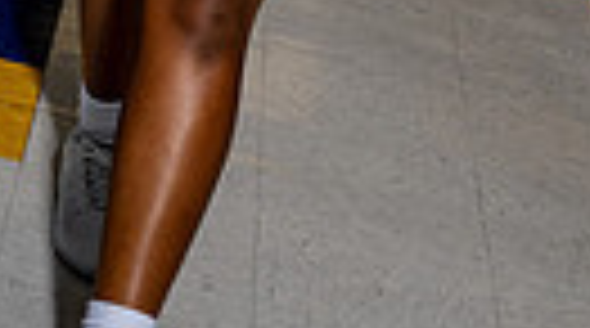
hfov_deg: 11.1
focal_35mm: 195
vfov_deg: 5.8
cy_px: -593
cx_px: 356
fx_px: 3044
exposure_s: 1/250
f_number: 10
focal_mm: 54
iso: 250
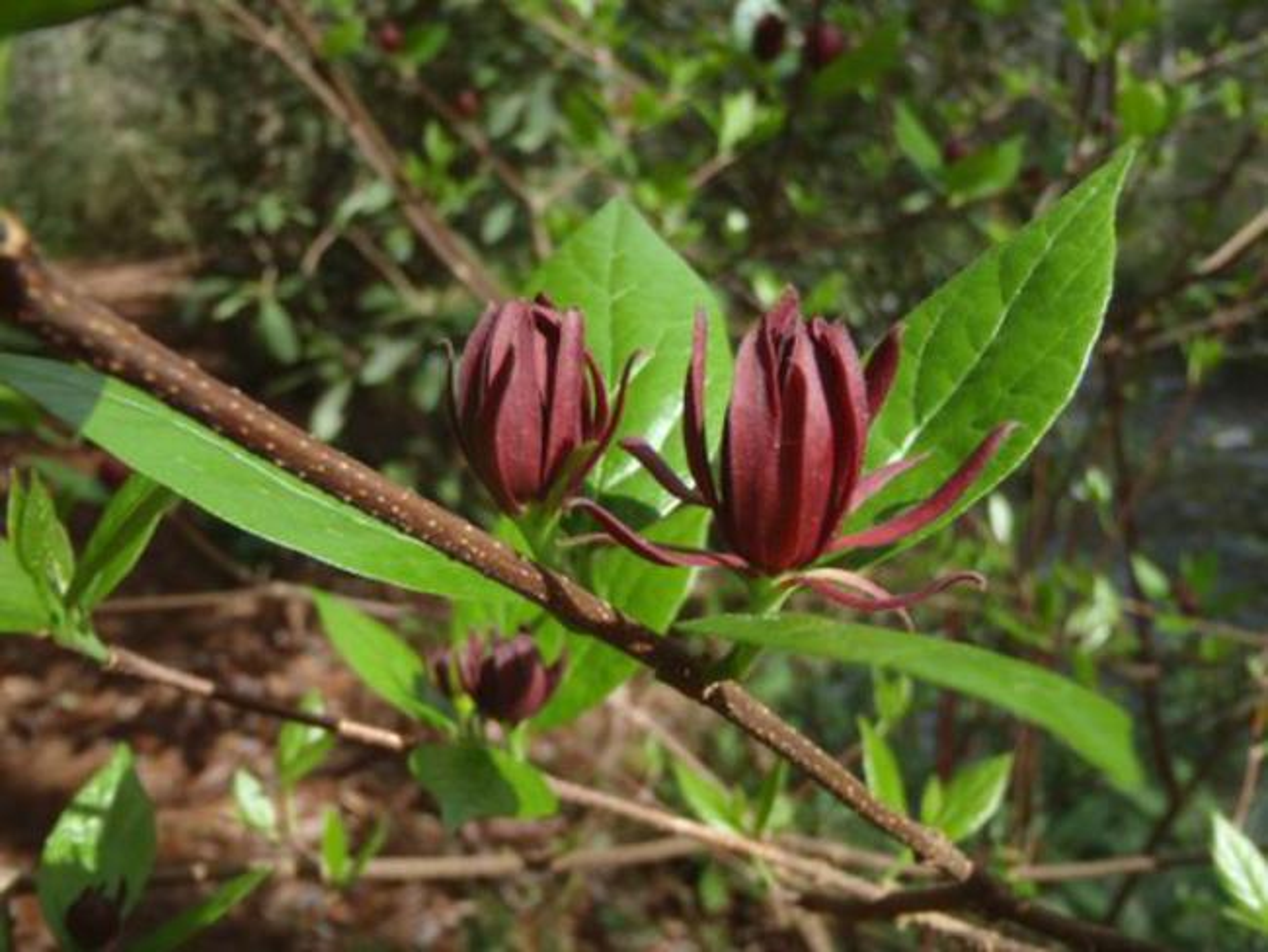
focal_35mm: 38
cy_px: 476
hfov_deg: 49.0
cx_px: 634
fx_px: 1392
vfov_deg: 37.7
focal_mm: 6.83
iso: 80
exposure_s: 1/125
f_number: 4.6
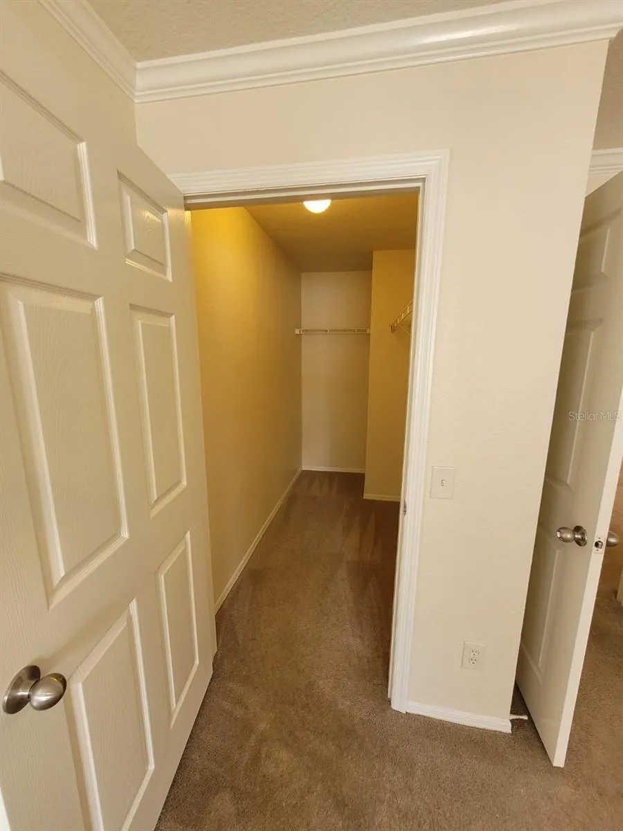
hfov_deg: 89.9
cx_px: 312
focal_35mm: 13
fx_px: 312
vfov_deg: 106.2
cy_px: 416
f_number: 2.2
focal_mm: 1.74
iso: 125
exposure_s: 1/60
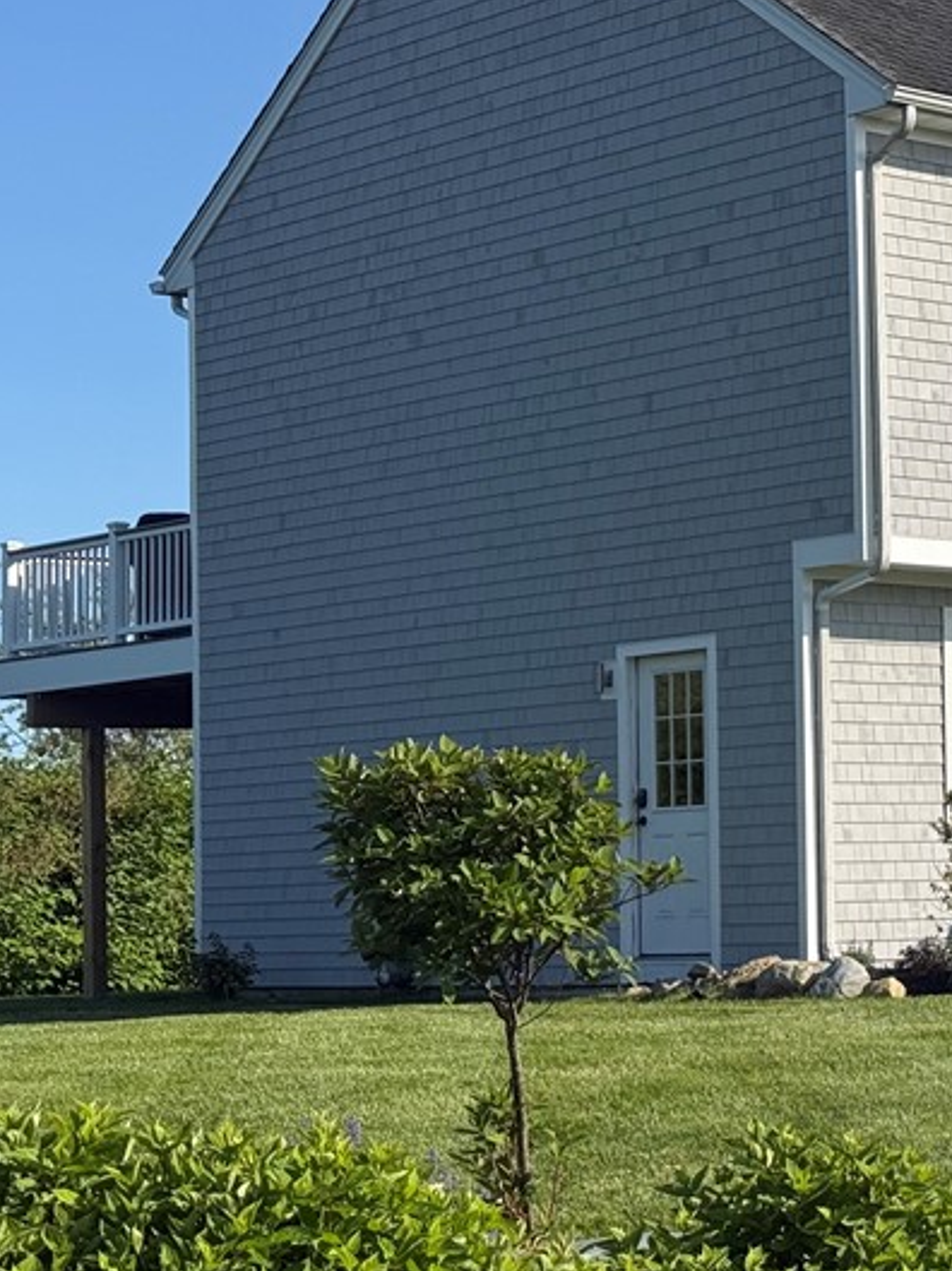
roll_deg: +1.6
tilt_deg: +3.8
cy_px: 642
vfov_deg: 21.1
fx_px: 3414
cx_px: 1171
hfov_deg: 15.3
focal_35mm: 93
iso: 64
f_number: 1.78
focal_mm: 6.76
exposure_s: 1/6024
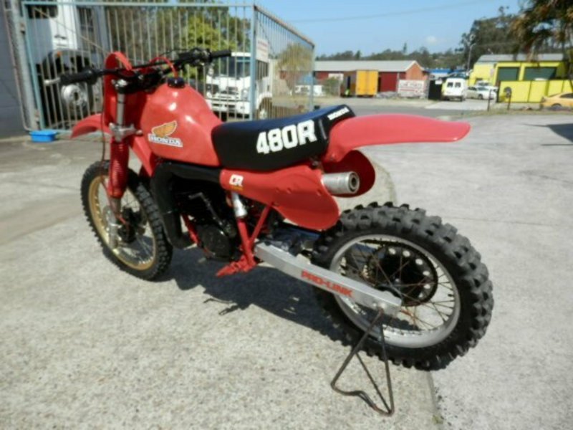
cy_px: 215
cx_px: 286
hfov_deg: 69.4
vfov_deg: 54.9
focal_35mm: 25
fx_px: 414
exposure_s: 1/125
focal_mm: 4.5
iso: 80
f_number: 8.7
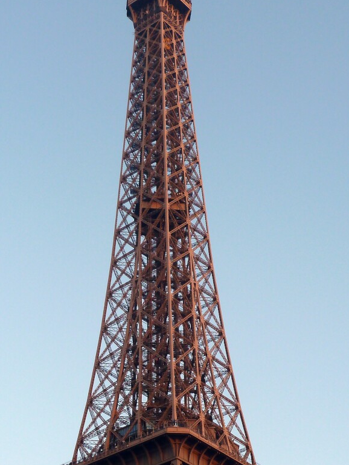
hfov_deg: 17.4
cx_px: 154
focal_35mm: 85
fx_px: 1143
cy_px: 318
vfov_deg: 22.9
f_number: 3.8
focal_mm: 7.9
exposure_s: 1/100
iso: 80
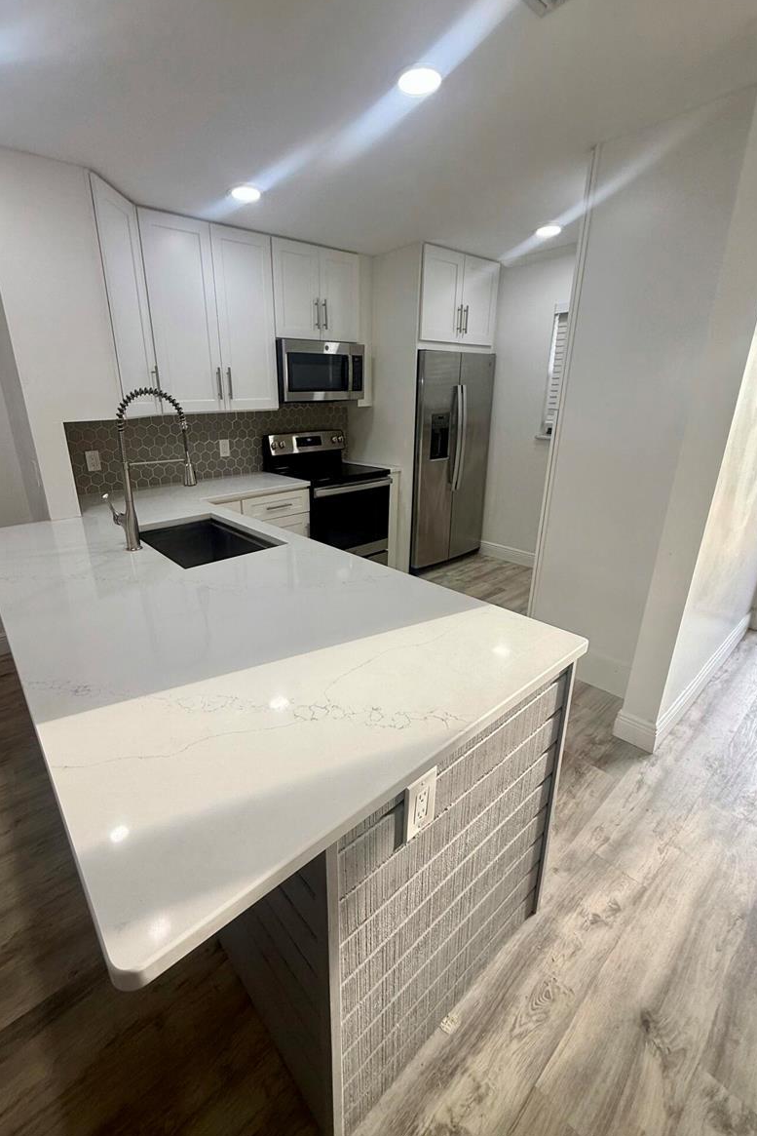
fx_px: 473
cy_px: 557
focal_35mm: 15
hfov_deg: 76.9
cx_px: 327
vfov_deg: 100.4
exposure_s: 1/138
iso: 50
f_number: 2.2
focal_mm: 2.22
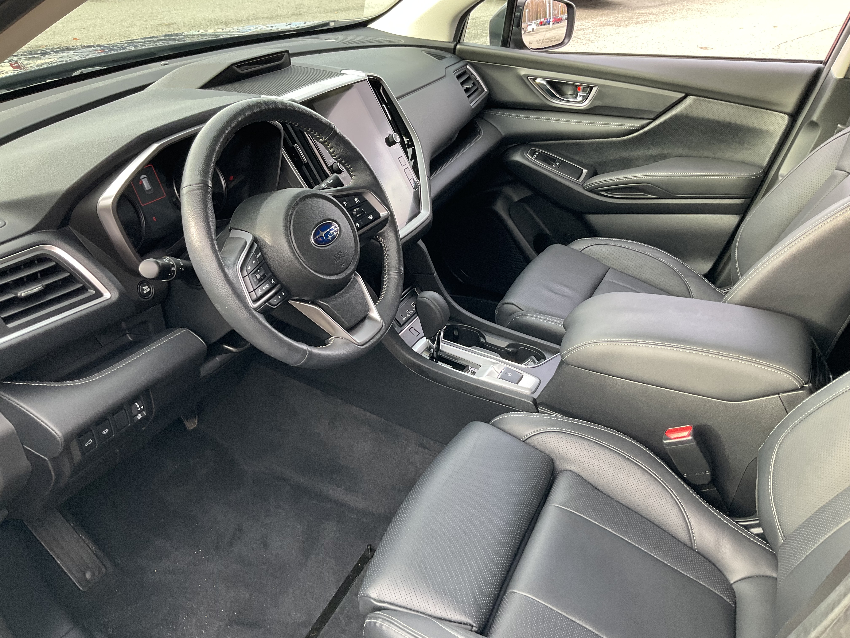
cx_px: 425
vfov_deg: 48.2
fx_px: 712
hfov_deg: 61.7
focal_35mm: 29
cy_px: 319
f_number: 1.8
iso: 64
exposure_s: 1/122
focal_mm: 3
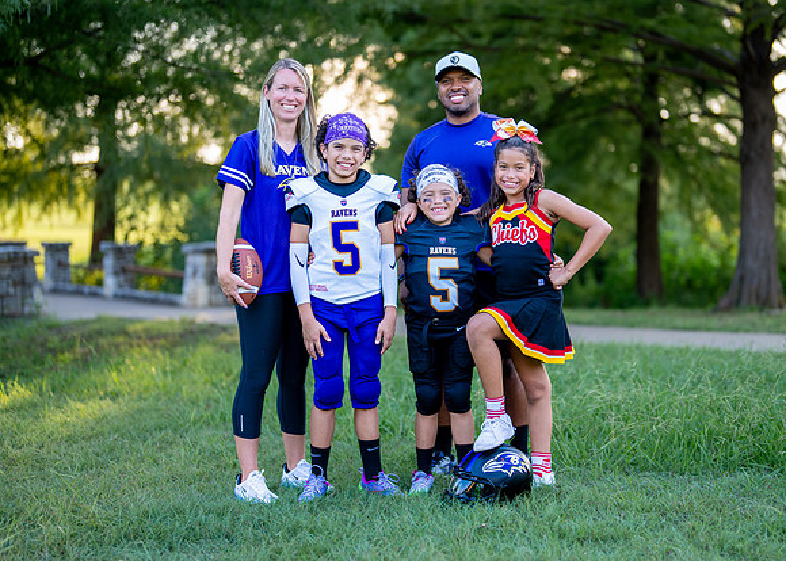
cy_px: 249
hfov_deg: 30.9
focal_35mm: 64
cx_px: 444
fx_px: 1420
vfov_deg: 22.3
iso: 100
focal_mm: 50
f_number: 1.2
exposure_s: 1/500
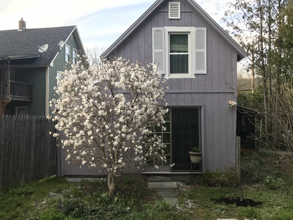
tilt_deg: +0.8
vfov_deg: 49.7
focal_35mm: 28
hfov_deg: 63.4
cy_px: 110
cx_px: 146
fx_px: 237
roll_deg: -0.5
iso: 32
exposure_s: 1/120
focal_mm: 3.99
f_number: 1.8
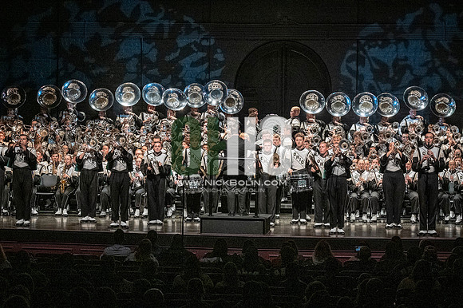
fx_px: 1350
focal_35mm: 105
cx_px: 232
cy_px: 154
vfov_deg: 13.0
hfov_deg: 19.5
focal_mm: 70
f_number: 4
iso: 4000
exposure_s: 1/500
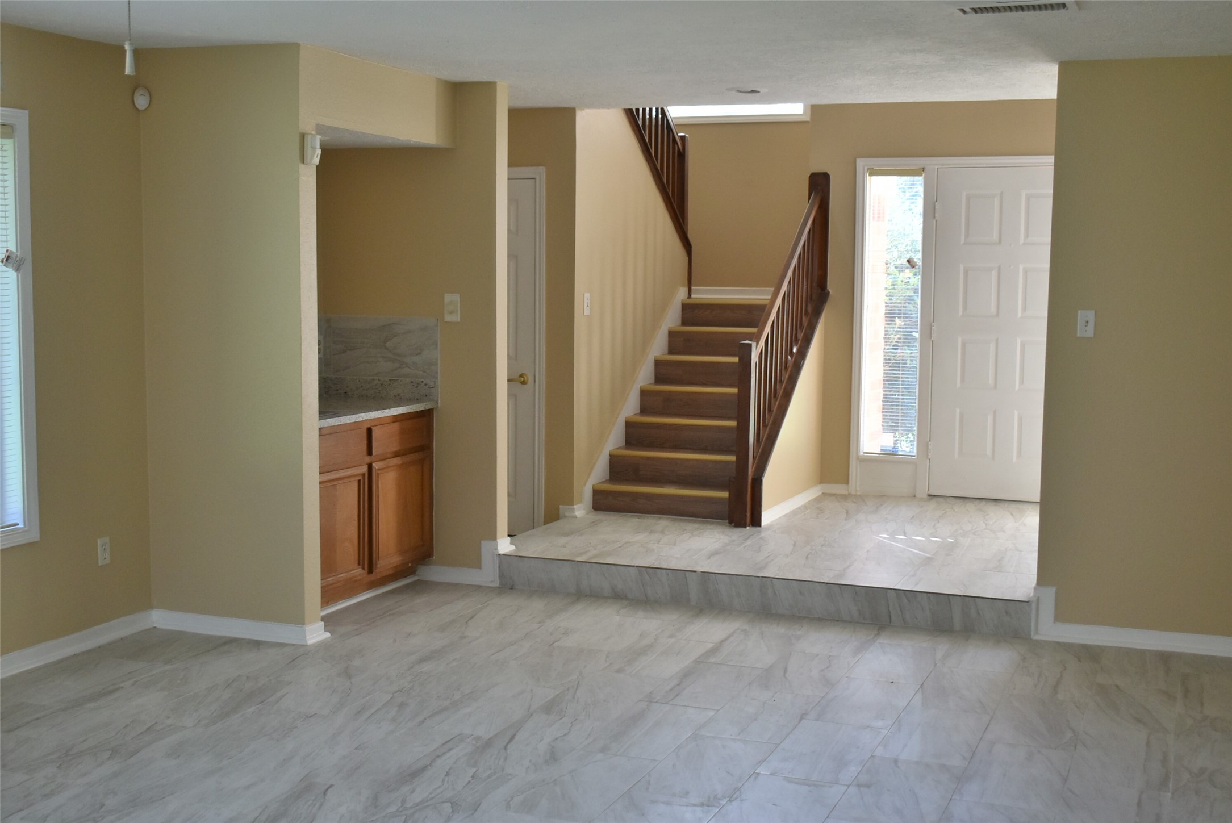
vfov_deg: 30.9
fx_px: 1490
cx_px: 616
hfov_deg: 44.9
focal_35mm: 44
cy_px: 412
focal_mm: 29
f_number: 4.2
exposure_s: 1/250
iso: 640
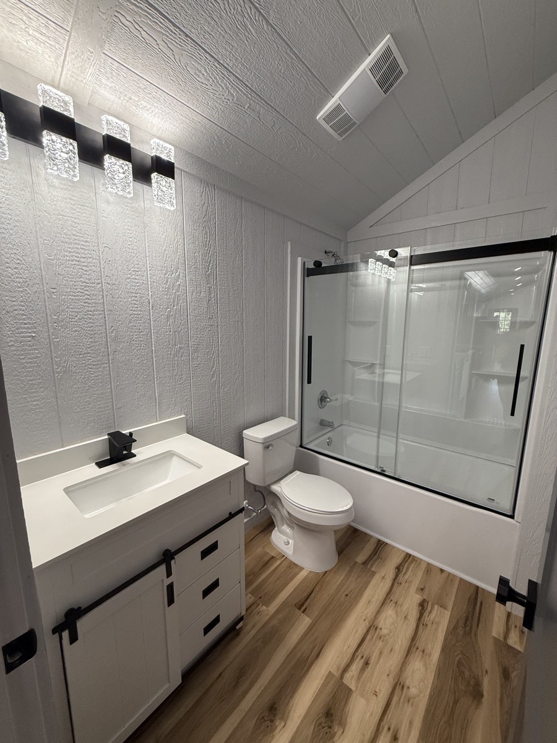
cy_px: 372
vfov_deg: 102.1
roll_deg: -0.5
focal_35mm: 14
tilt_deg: -9.7
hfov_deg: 85.7
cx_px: 278
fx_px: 300
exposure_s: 1/120
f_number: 2.2
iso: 250
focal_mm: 2.22
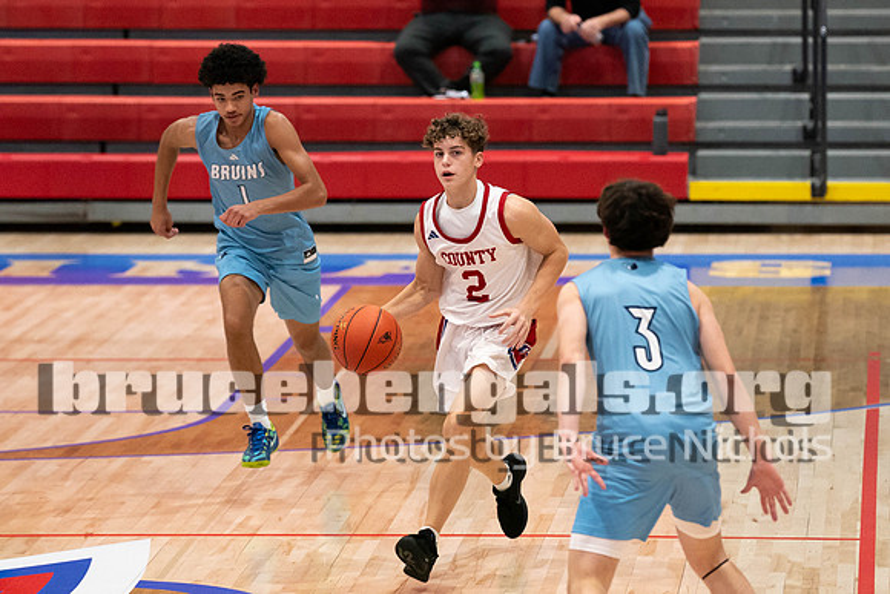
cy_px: 242
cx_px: 479
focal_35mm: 237
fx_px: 5858
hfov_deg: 8.7
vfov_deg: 5.8
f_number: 2.8
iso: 4000
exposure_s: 1/1000
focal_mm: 146
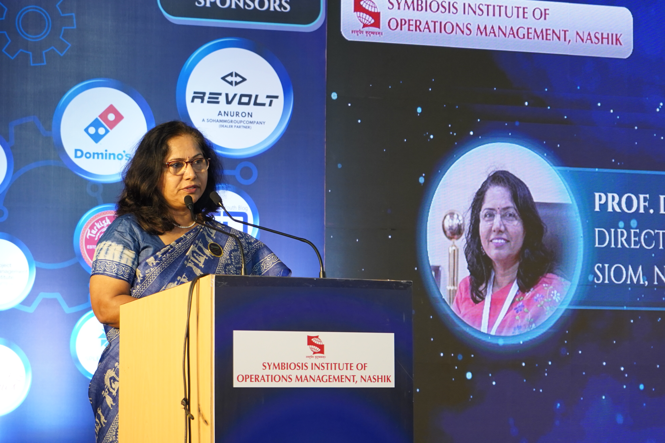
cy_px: 222
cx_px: 332
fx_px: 1939
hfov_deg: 19.5
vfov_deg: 13.0
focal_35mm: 105
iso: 1600
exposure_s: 1/200
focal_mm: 70
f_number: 5.6
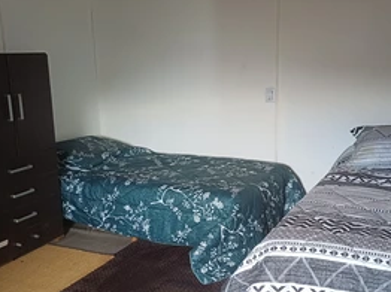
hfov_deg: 44.7
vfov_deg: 34.3
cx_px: 224
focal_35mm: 42
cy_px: 158
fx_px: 474
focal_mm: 4.65
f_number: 1.8
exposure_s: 1/25
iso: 500
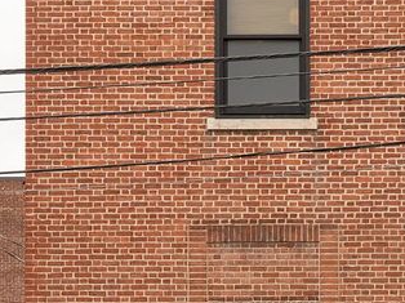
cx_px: 369
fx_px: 1321
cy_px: 320
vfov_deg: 12.9
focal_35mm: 113
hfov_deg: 17.2
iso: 800
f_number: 11
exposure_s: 1/160
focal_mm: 36
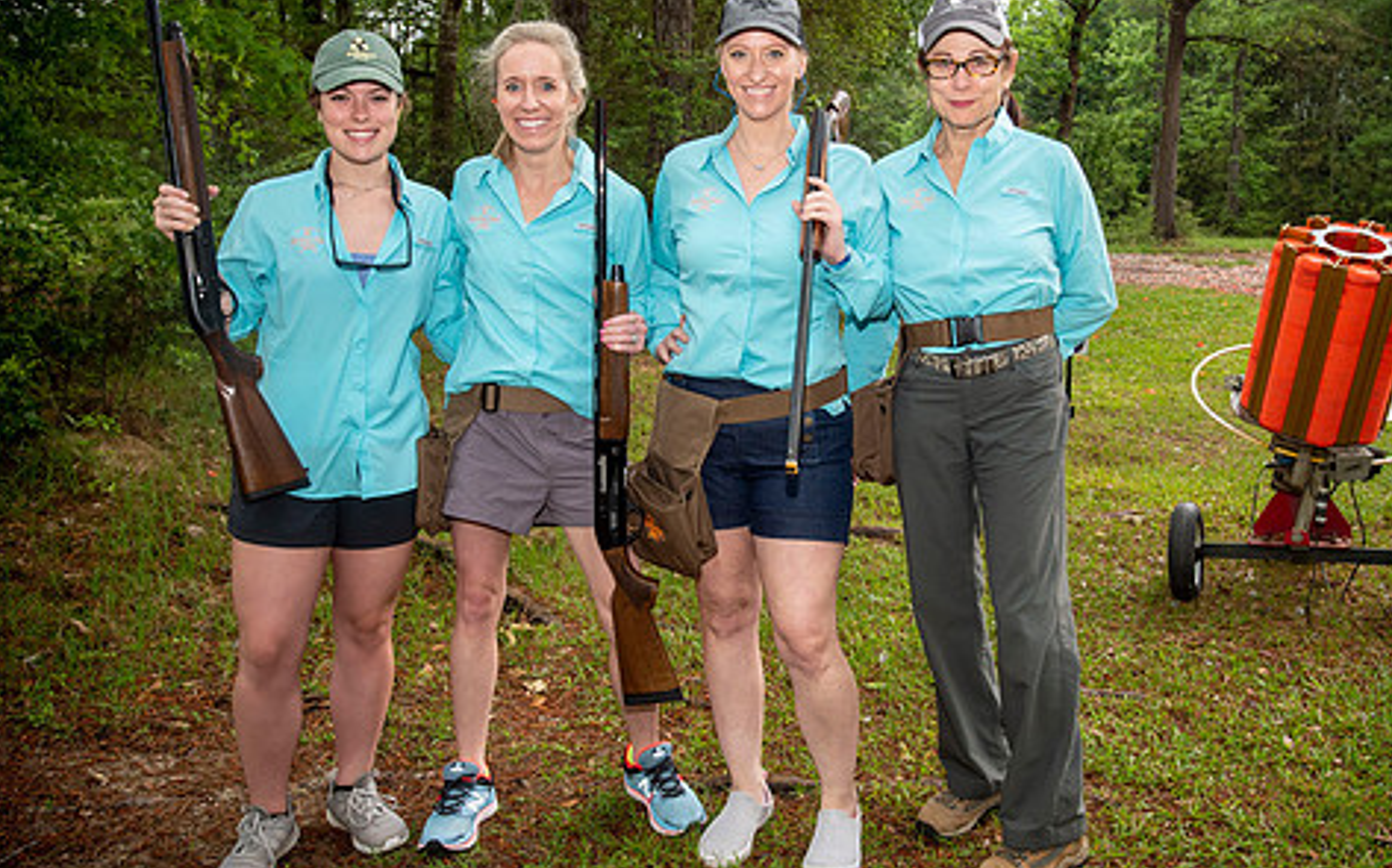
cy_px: 388
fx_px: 1327
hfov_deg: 55.2
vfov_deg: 36.2
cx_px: 792
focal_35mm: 35
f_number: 7.1
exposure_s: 1/250
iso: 800
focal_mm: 28
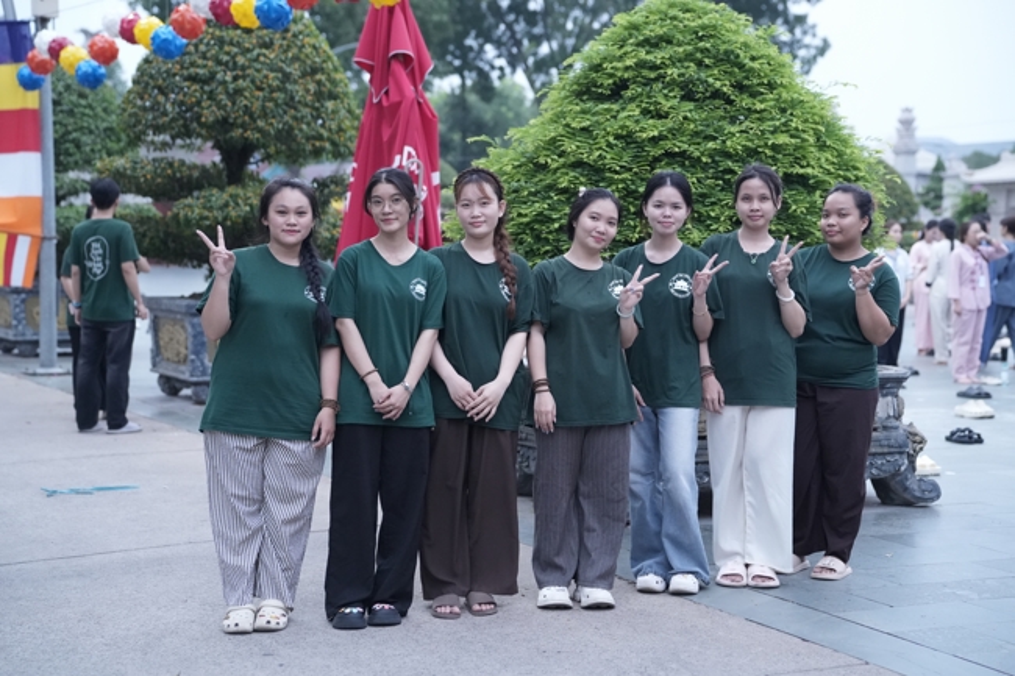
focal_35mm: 60
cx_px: 508
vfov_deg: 22.6
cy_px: 338
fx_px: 1691
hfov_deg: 33.4
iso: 4000
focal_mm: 60
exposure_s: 1/400
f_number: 2.8
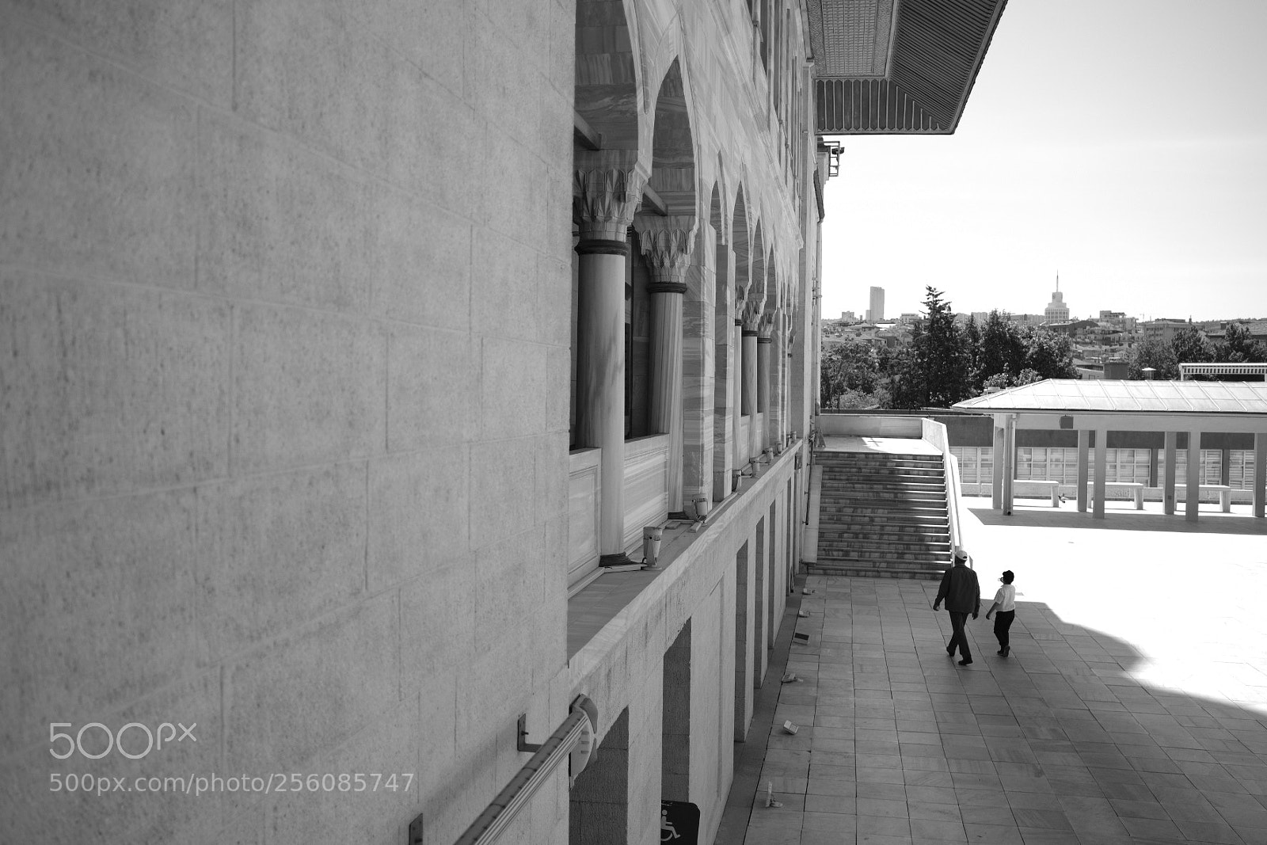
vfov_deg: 37.9
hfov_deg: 54.4
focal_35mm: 35
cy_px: 422
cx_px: 634
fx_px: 1232
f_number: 2
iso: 100
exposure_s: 1/2500
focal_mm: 23
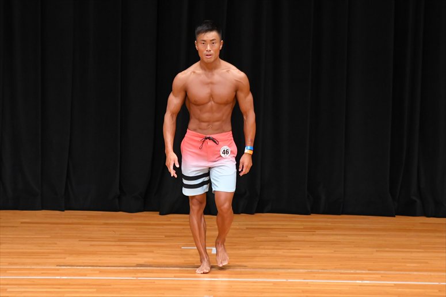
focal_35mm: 285
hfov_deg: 7.2
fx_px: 3529
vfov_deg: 4.8
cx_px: 223
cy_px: 148
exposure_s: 1/400
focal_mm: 190
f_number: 5.6
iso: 4000
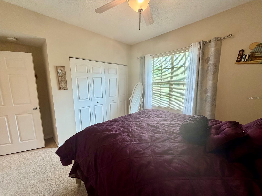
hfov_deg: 102.1
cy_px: 98
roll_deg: +1.0
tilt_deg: -7.9
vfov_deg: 85.7
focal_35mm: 14
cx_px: 131
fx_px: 106
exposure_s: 1/120
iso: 200
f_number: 2.2
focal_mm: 2.22
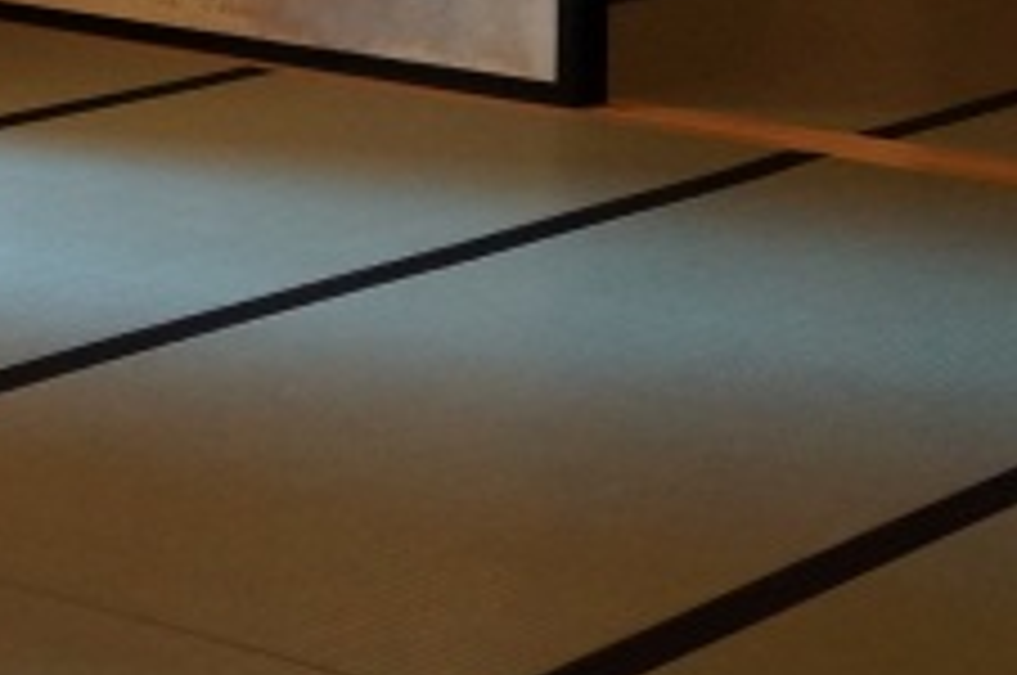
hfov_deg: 15.4
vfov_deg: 9.8
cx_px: 752
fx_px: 3752
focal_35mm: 133
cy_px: -526
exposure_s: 1/60
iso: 1600
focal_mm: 20
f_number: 4
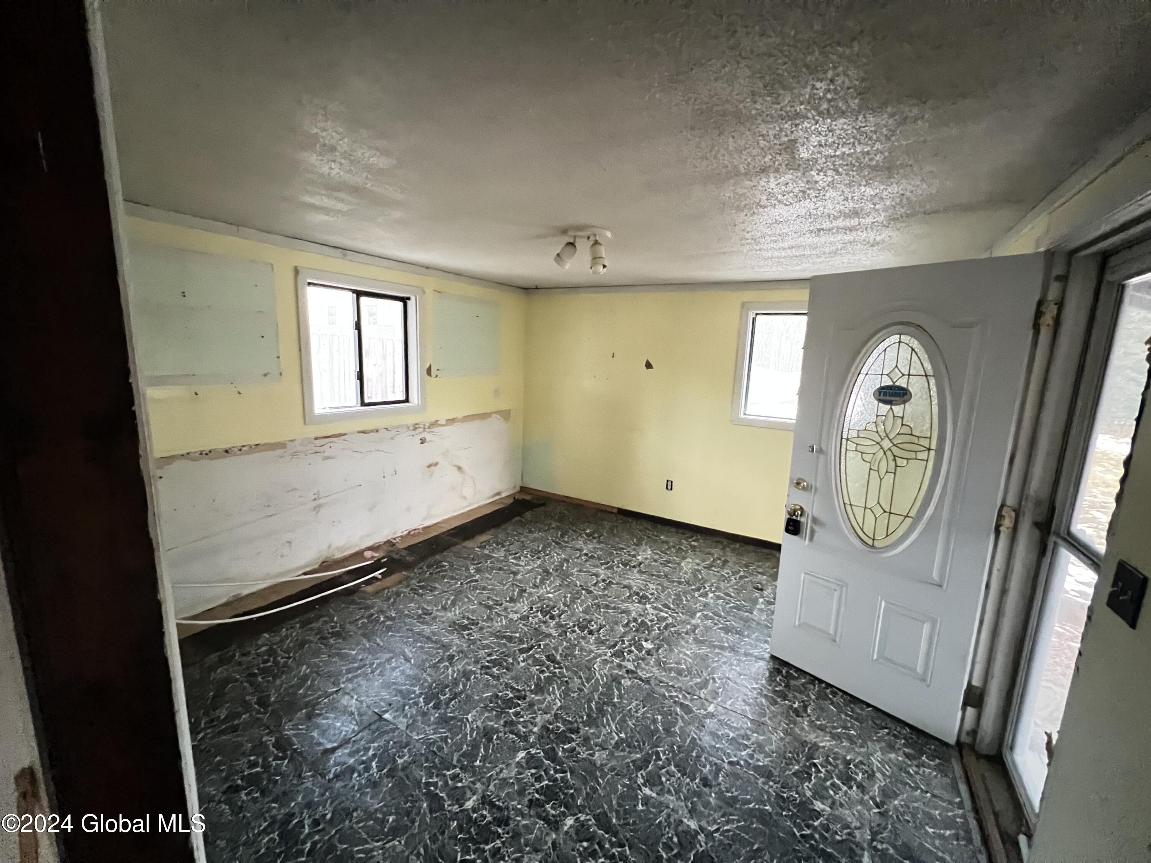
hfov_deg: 106.2
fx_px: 432
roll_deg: -1.4
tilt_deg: -10.8
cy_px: 432
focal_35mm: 13
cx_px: 576
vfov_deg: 89.9
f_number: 1.8
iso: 2000
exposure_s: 1/25
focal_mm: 1.57
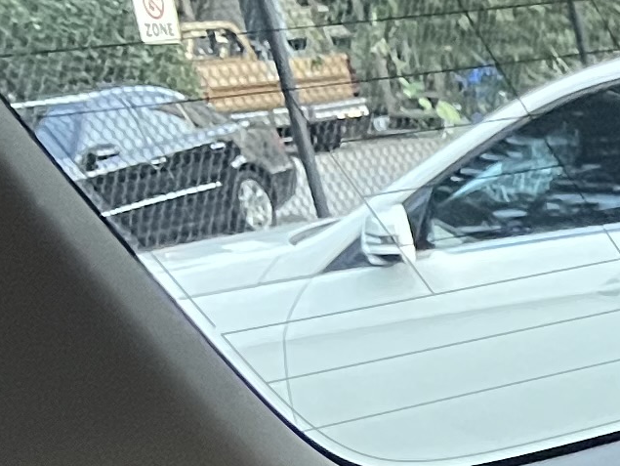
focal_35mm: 165
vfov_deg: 8.8
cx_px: 1747
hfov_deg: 9.7
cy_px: 694
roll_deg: +7.8
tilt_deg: -18.7
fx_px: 2957
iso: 640
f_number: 1.5
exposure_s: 1/40
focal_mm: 5.7
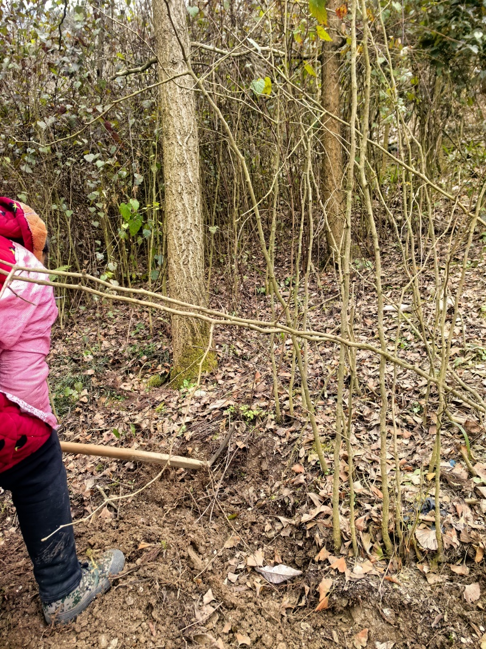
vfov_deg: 65.3
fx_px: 506
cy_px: 324
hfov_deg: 51.3
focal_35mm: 27
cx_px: 243
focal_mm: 5.75
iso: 100
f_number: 2
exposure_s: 1/100
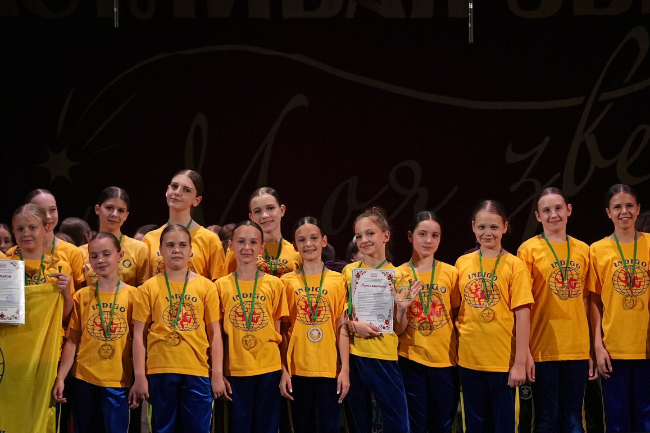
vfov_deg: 8.2
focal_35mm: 166
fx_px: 2997
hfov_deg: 12.4
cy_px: 65
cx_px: 460
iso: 1600
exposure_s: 1/250
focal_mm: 75
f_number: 2.8
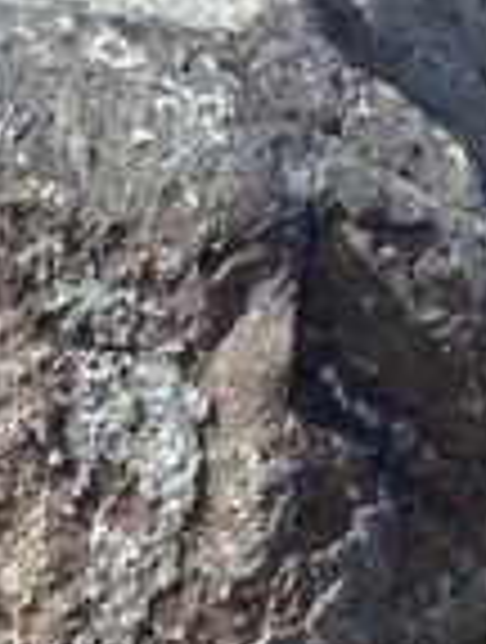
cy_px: 1495
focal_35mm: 293
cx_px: -457
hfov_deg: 5.0
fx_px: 5461
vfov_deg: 6.4
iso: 125
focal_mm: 10.7
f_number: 5.3
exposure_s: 1/320
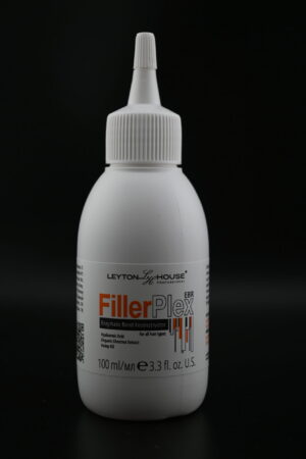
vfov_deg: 31.2
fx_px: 822
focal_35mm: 64
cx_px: 153
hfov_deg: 21.1
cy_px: 230
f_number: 6
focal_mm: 43
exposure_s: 1/125
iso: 100
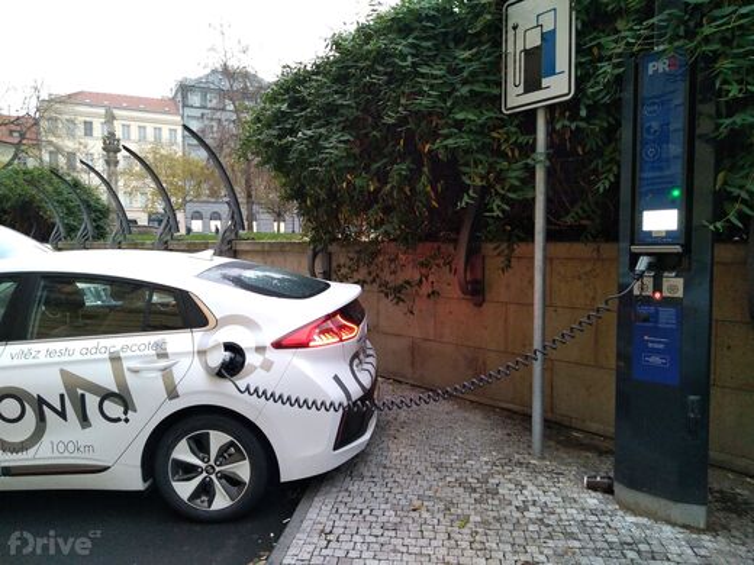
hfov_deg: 67.3
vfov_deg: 53.1
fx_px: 566
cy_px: 282
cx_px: 377
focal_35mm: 26
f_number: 2.2
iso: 379
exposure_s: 1/33.3
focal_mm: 3.46
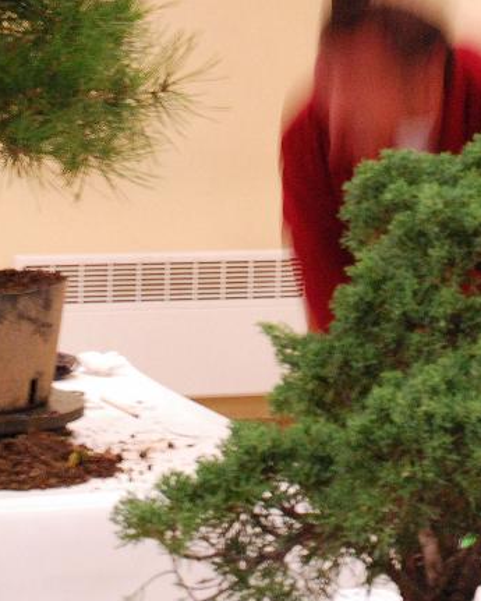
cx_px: 417
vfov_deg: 10.4
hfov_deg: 8.4
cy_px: 15
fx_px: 3273
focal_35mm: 184
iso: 1600
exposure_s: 1/8
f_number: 11
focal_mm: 44
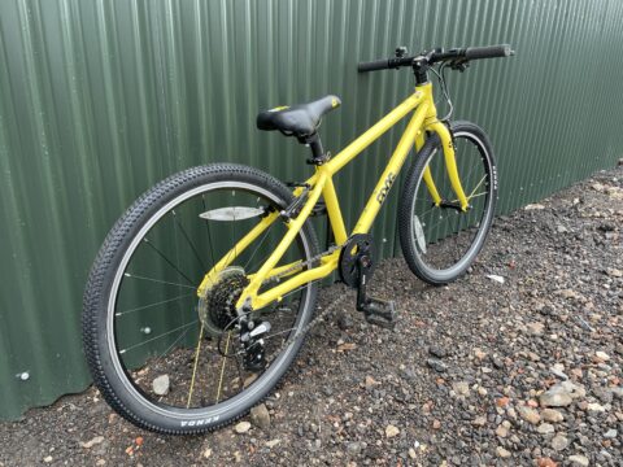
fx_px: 468
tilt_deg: -20.8
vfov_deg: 53.1
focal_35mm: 26
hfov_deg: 67.3
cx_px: 312
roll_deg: -1.0
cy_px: 234
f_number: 1.6
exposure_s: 1/121
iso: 40
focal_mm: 4.2
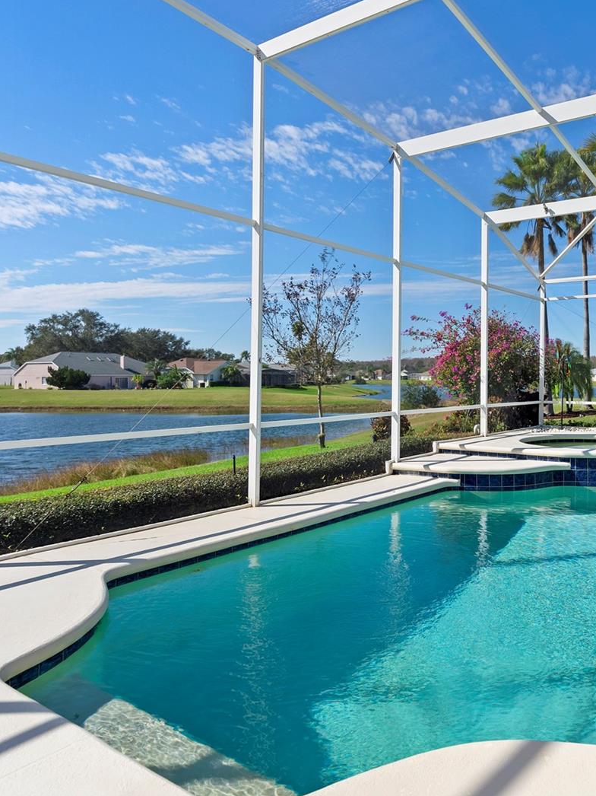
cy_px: 393
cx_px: 474
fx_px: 574
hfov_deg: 51.6
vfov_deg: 69.4
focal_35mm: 25
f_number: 8
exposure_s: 1/400
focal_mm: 17
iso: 800
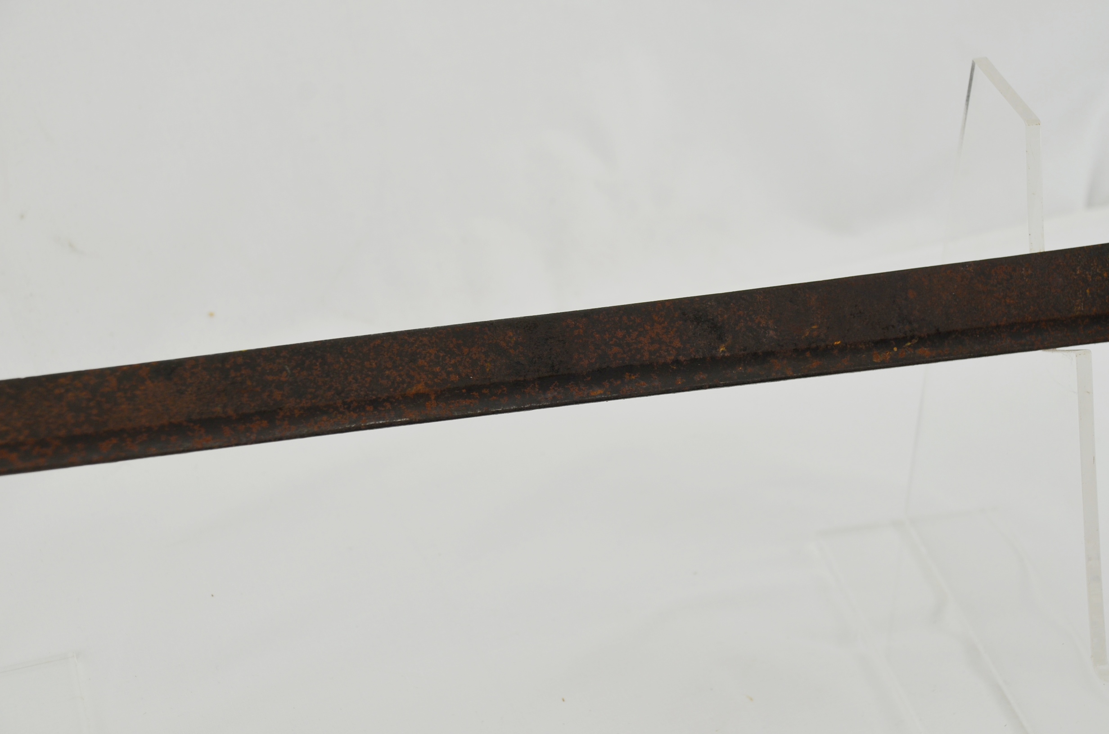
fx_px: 2213
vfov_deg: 18.8
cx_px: 554
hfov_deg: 28.1
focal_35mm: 72
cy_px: 367
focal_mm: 48
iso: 360
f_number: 5.6
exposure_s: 1/125
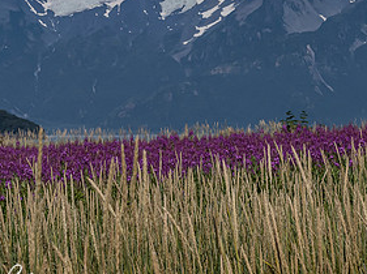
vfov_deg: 6.9
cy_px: 78
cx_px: 255
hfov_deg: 9.2
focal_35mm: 215
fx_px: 2277
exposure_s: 1/3000
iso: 200
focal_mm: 52
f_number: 8
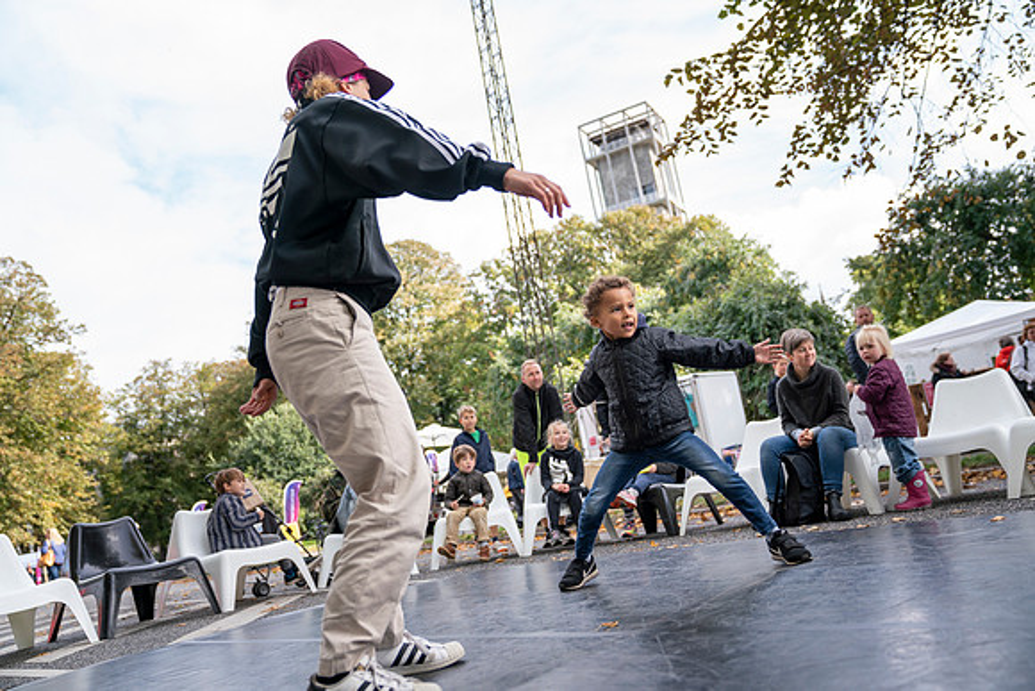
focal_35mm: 29
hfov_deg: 63.6
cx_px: 518
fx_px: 834
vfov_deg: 45.0
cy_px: 346
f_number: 2.8
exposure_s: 1/1000
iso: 320
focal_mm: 29
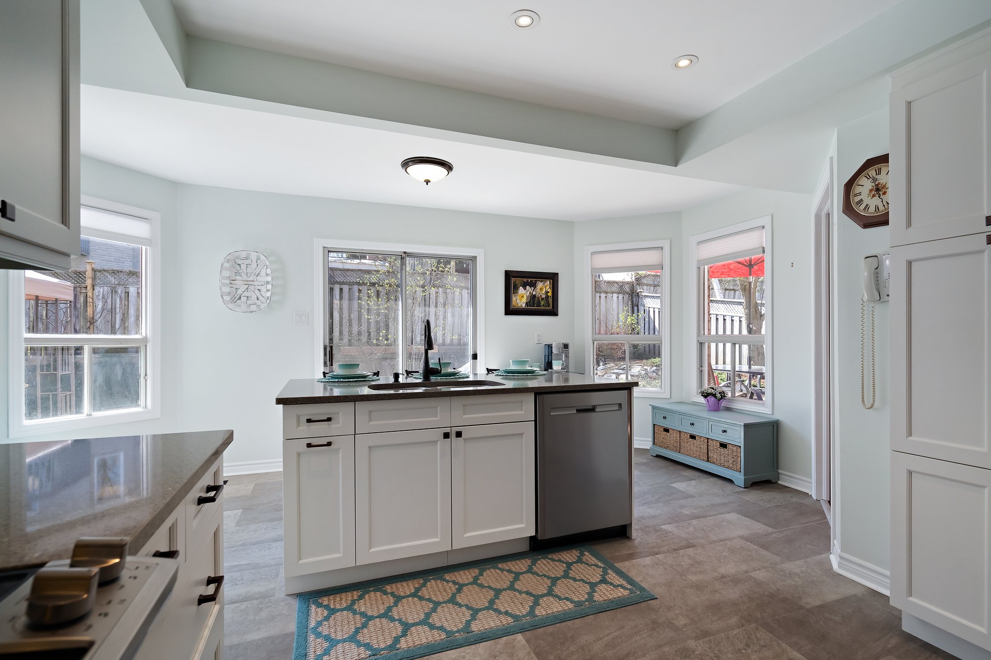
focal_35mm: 16
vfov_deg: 73.7
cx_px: 496
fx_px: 440
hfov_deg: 96.7
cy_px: 330
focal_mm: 16
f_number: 6.3
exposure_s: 1/250
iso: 1600
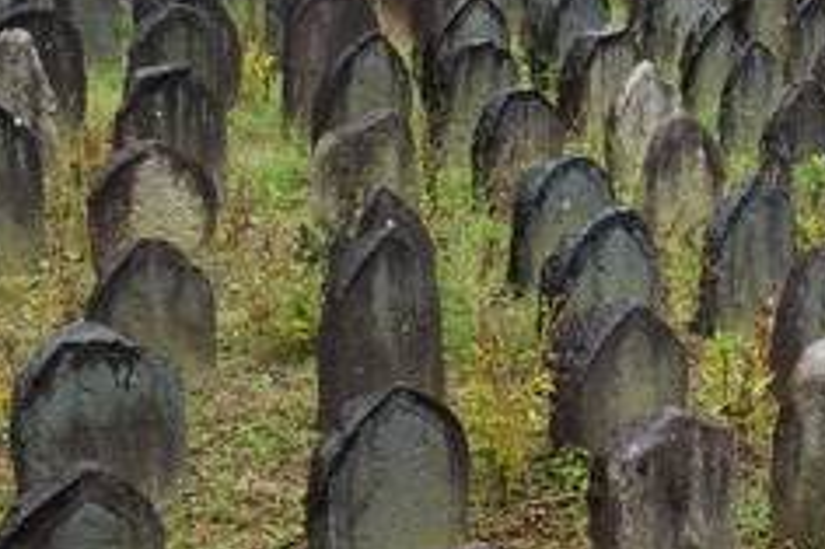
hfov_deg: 32.9
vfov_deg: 22.2
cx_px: 461
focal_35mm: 61
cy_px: 250
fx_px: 1397
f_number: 5
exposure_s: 1/80
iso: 100
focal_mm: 16
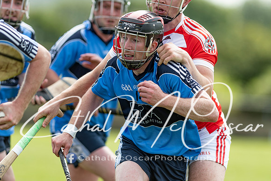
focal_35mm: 471
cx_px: 129
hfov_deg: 4.4
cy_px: 94
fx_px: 3552
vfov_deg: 2.9
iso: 125
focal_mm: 300
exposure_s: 1/1600
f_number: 2.8
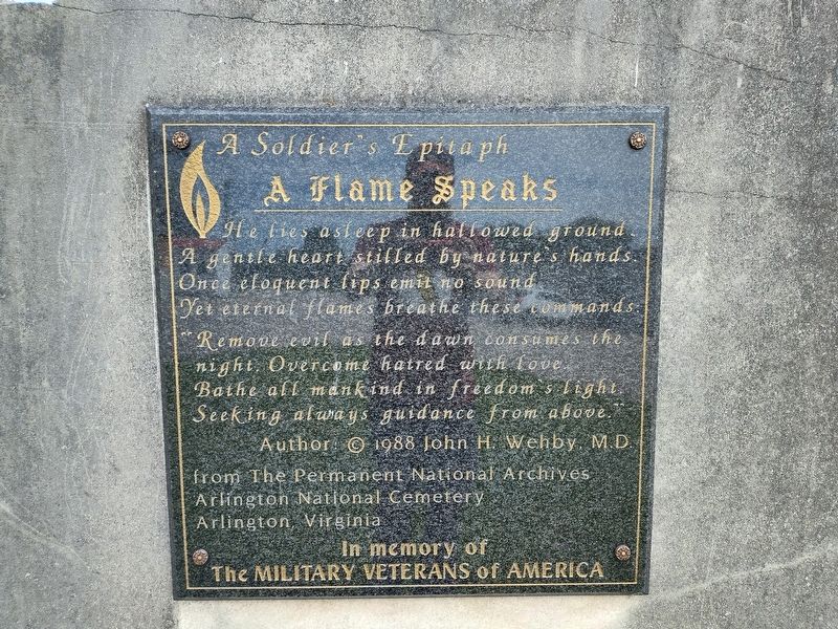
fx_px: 557
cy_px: 314
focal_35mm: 23
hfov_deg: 73.9
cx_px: 419
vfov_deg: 58.9
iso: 100
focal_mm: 5.56
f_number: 1.8
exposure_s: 1/315
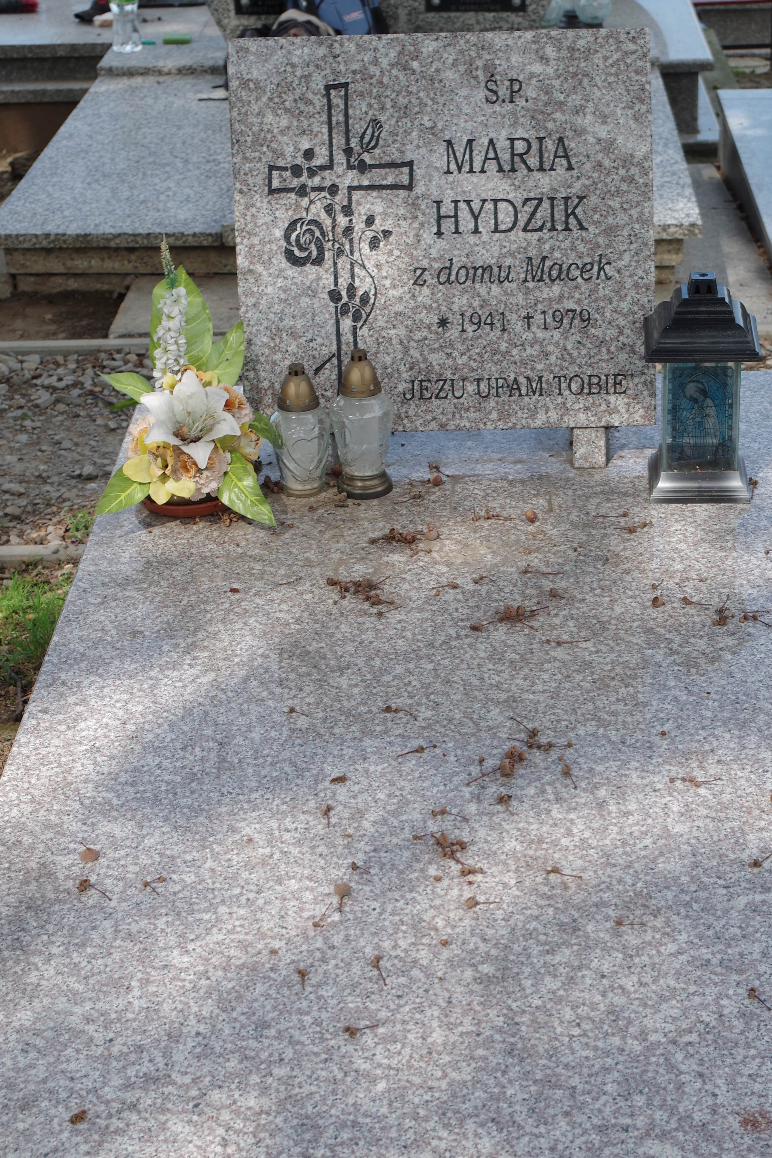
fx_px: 2027
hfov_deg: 21.5
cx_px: 488
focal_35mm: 63
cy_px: 746
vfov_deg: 31.7
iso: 100
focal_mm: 32
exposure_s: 1/160
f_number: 6.3
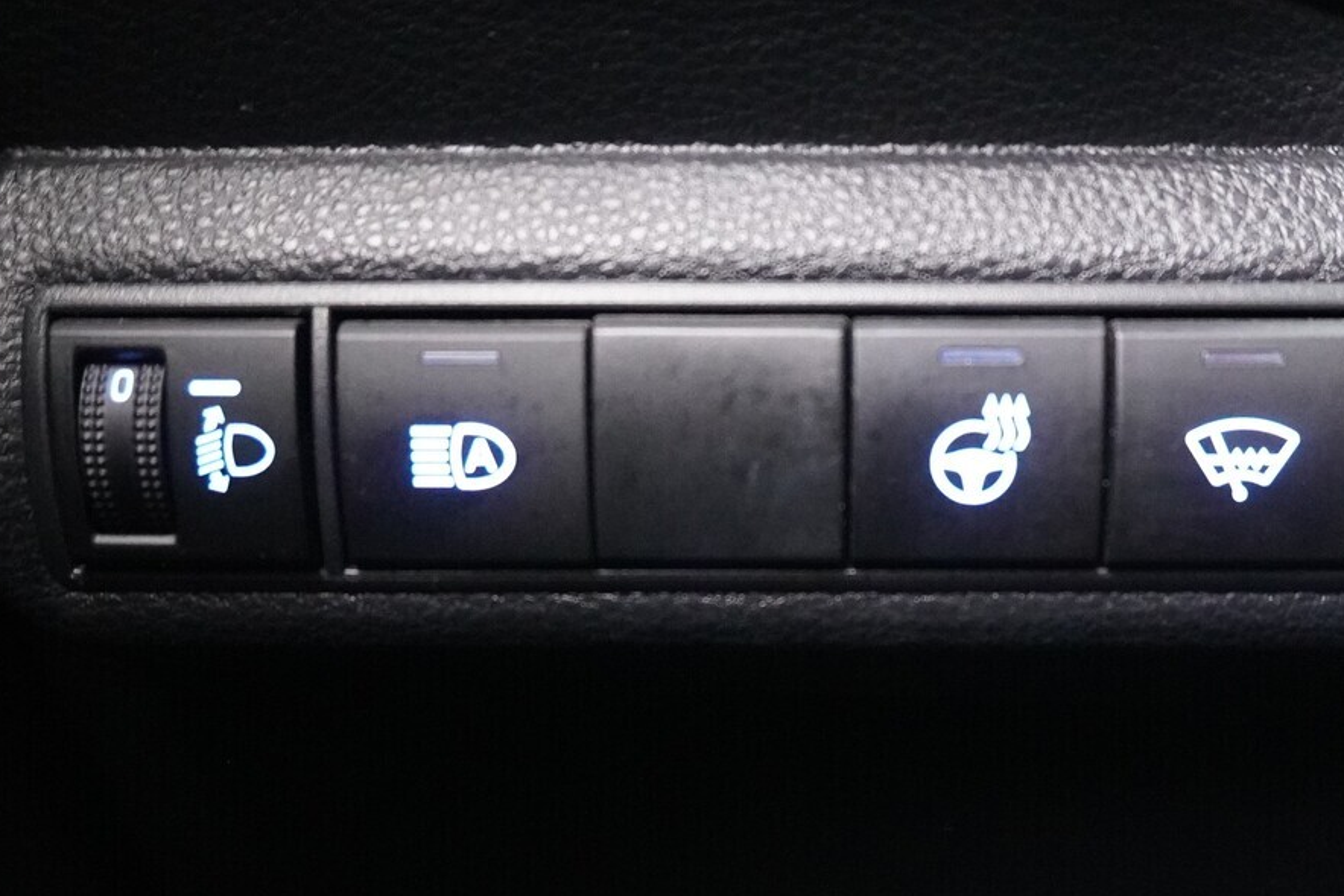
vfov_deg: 30.4
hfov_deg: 44.2
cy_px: 528
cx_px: 819
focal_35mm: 44
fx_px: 1642
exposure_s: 1/5
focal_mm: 16
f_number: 3.5
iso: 6400
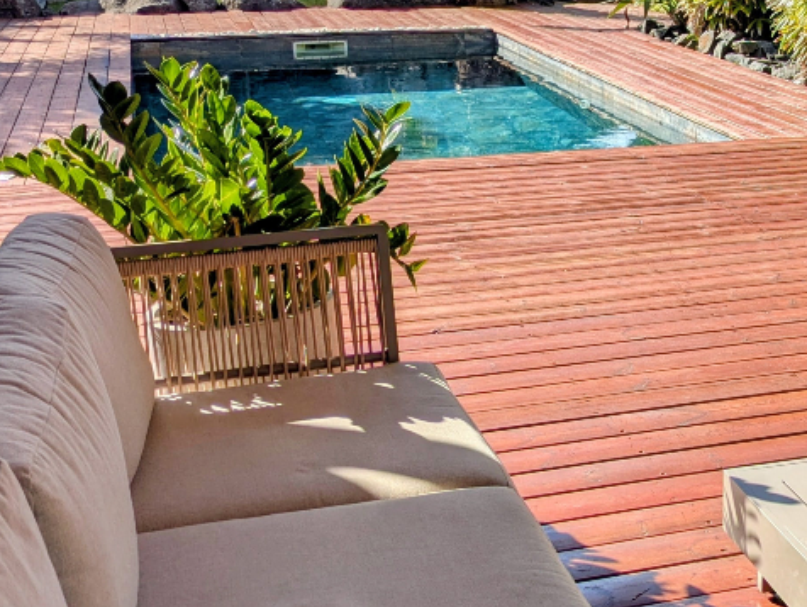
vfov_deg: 23.3
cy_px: 281
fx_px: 1470
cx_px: 726
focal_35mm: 63
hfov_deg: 29.4
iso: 47
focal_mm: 5.43
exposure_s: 1/3378
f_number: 1.89
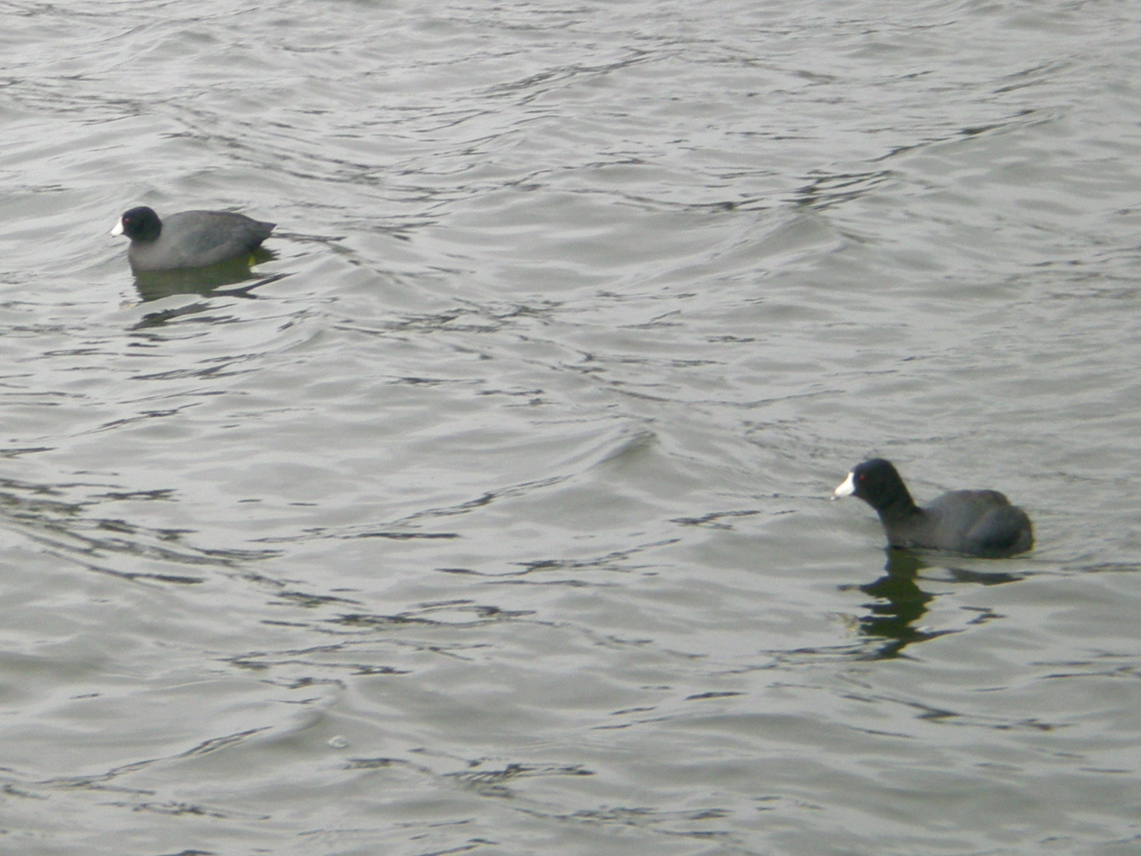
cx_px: 570
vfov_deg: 13.0
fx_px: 3758
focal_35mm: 114
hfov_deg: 17.3
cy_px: 428
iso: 139
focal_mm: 18.9
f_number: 5.9
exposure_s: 1/133
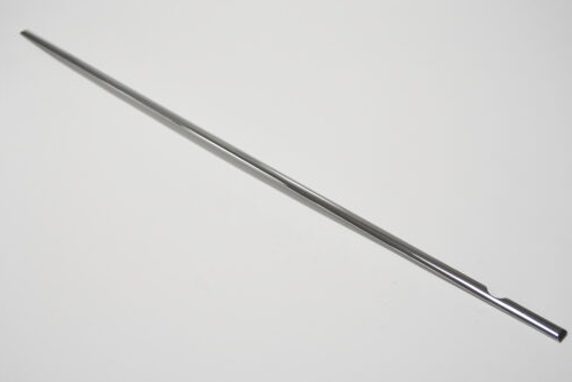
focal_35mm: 50
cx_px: 274
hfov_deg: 39.9
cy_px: 182
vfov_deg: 27.3
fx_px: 787
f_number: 2.8
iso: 320
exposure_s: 1/100
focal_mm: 31
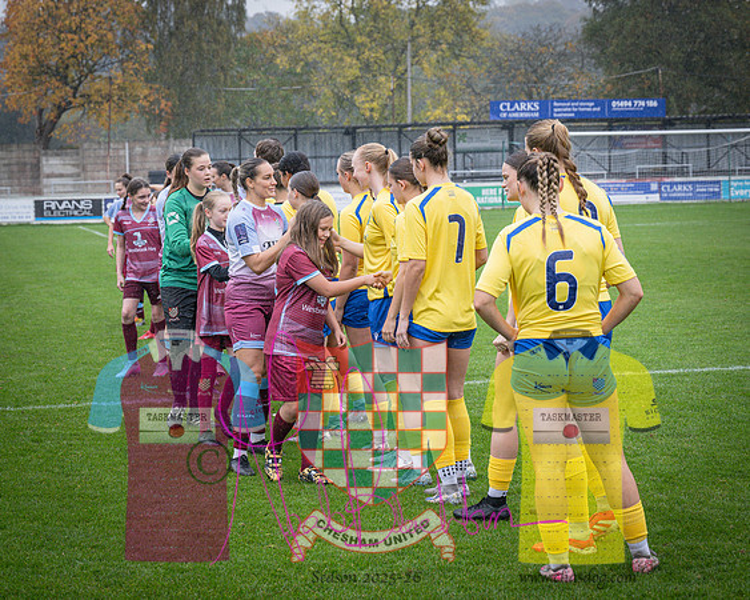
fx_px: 1918
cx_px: 280
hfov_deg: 22.1
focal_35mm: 86
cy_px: 273
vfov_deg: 17.8
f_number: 5
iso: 1250
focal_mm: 70
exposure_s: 1/640
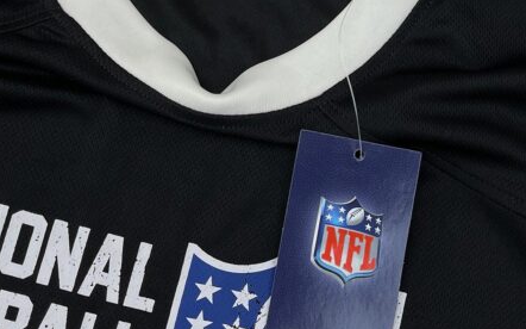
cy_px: 89
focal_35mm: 36
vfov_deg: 34.7
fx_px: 516
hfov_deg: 54.0
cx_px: 262
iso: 32
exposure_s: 1/262
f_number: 1.6
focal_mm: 5.1
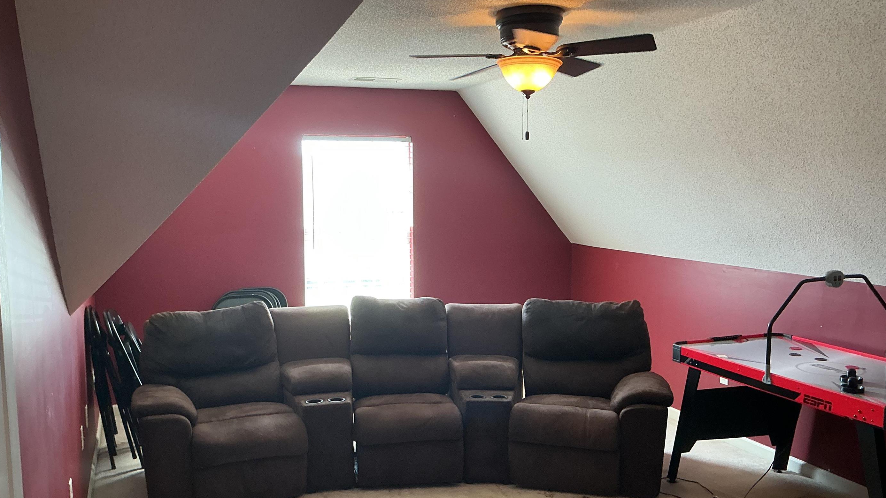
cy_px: 280
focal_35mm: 35
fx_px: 822
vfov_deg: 33.7
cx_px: 425
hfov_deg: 56.6
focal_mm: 3
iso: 80
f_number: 1.8
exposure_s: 1/60
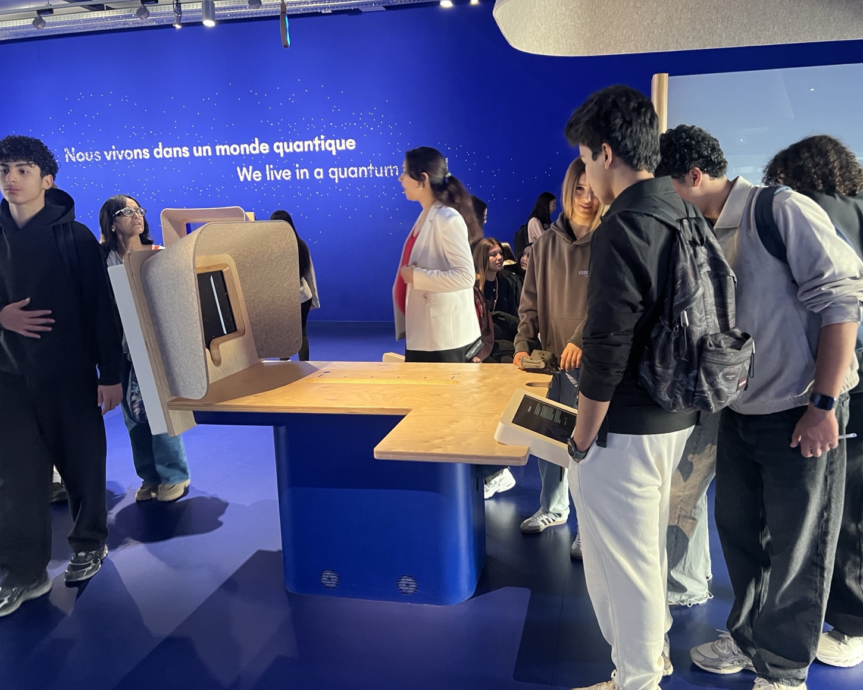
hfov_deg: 62.1
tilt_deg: -10.1
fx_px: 715
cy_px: 346
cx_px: 461
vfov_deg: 51.5
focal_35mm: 28
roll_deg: +1.3
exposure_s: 1/50
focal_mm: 5.7
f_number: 1.5
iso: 400
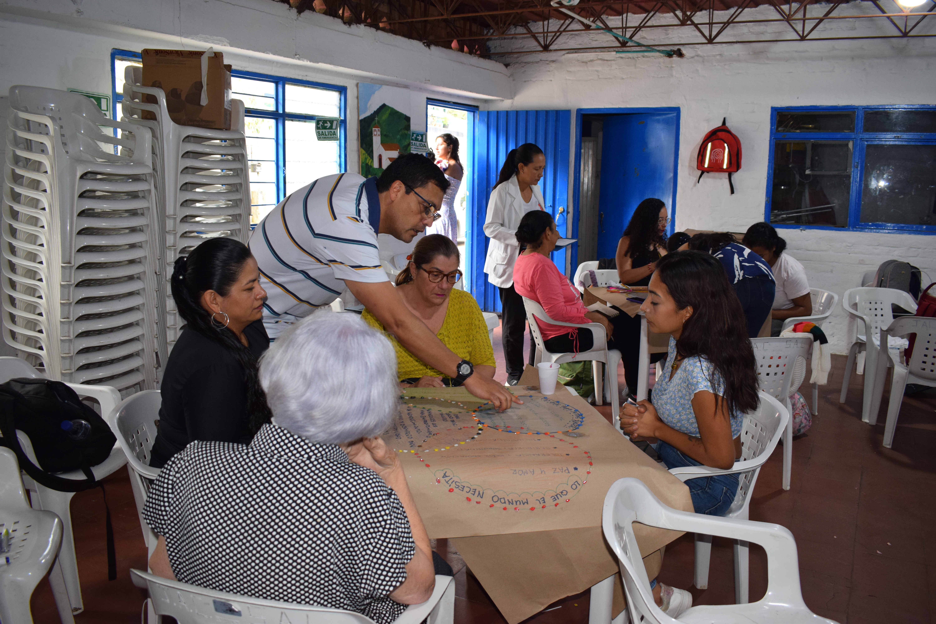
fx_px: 780
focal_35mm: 30
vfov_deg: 43.6
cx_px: 468
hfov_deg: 61.9
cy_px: 312
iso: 800
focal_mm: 20
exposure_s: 1/100
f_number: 5
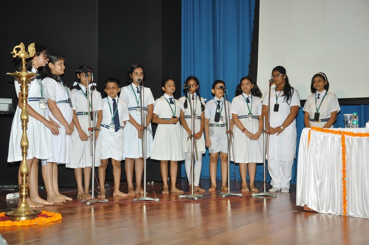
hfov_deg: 41.2
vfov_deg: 28.0
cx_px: 184
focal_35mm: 48
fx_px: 491
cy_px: 122
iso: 800
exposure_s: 1/125
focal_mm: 32
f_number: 5.6
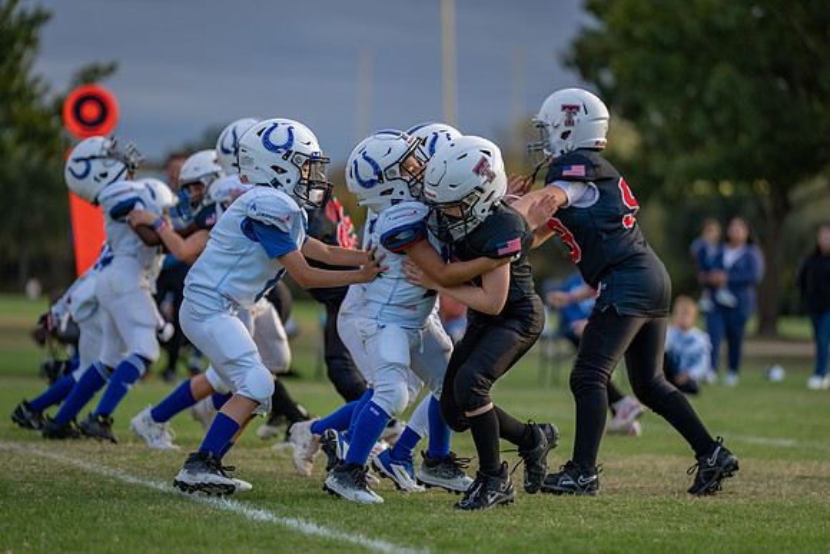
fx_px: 4612
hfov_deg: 10.3
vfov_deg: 6.9
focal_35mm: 200
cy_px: 277
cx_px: 415
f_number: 2.8
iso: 200
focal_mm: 200
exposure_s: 1/1250
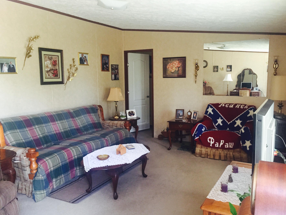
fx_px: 256
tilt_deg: -6.2
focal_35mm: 31
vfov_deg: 45.4
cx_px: 150
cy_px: 111
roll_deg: -0.7
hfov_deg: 58.3
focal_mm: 4.15
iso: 125
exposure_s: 1/30
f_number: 2.2
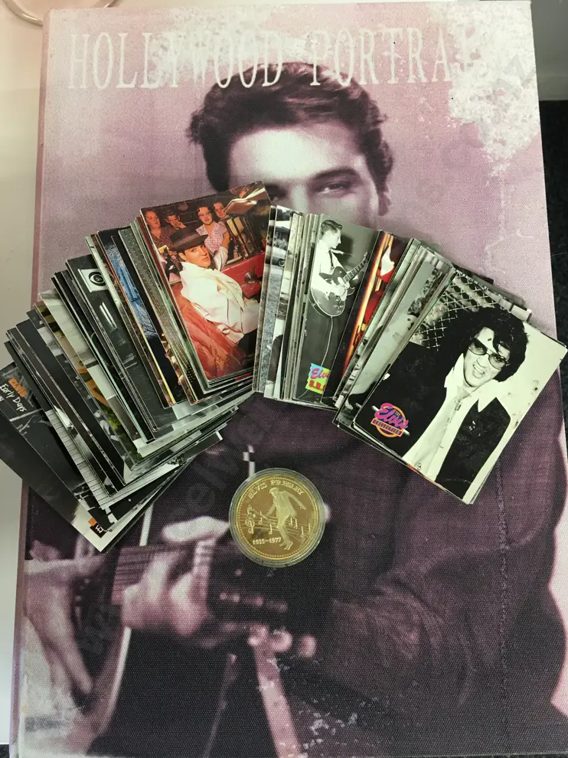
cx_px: 292
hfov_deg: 46.8
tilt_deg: -81.0
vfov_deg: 60.0
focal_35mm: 30
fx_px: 657
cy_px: 375
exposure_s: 1/17
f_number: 2.2
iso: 64
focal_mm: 4.15
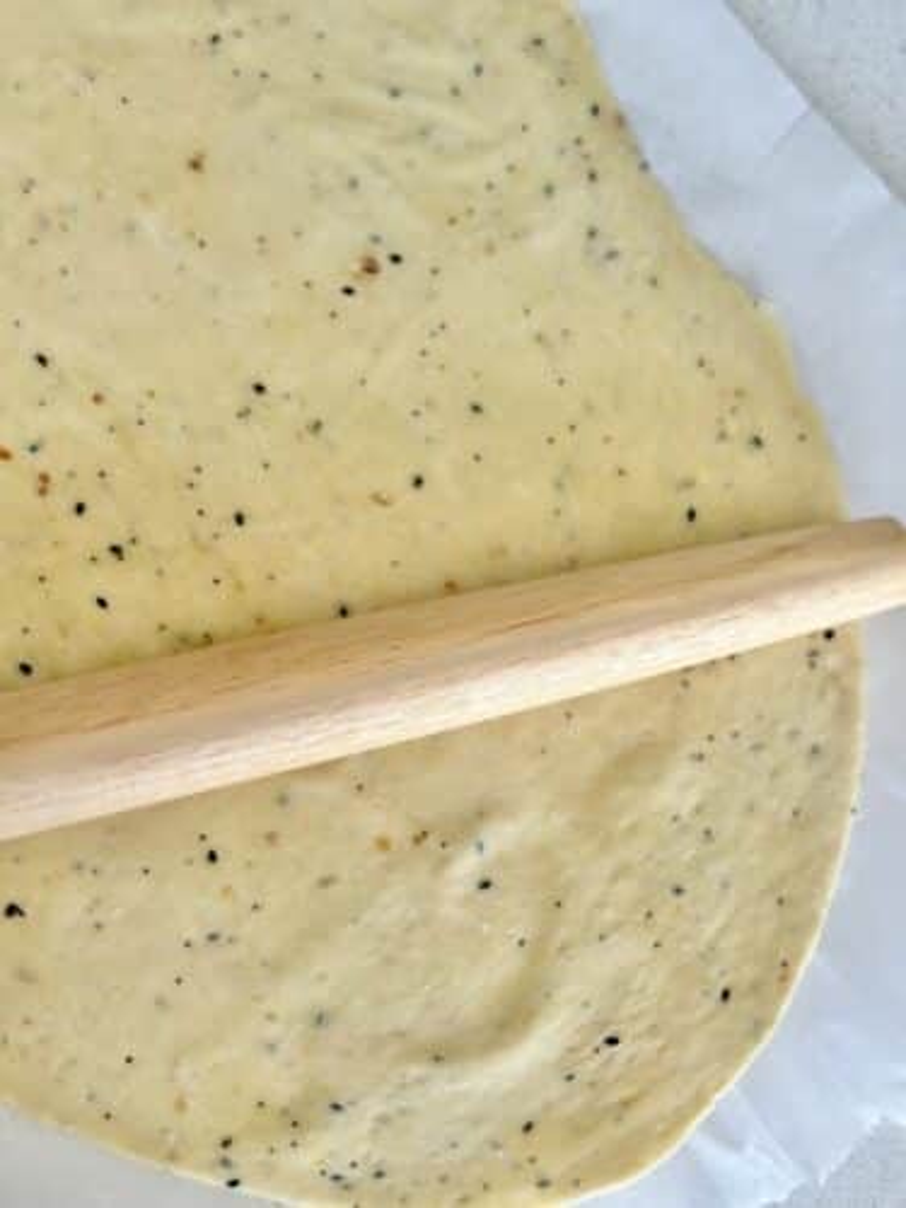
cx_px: 453
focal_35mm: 48
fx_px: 1675
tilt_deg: -80.1
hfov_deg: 30.3
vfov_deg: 39.7
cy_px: 604
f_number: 1.78
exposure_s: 1/121
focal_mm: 6.86
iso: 64
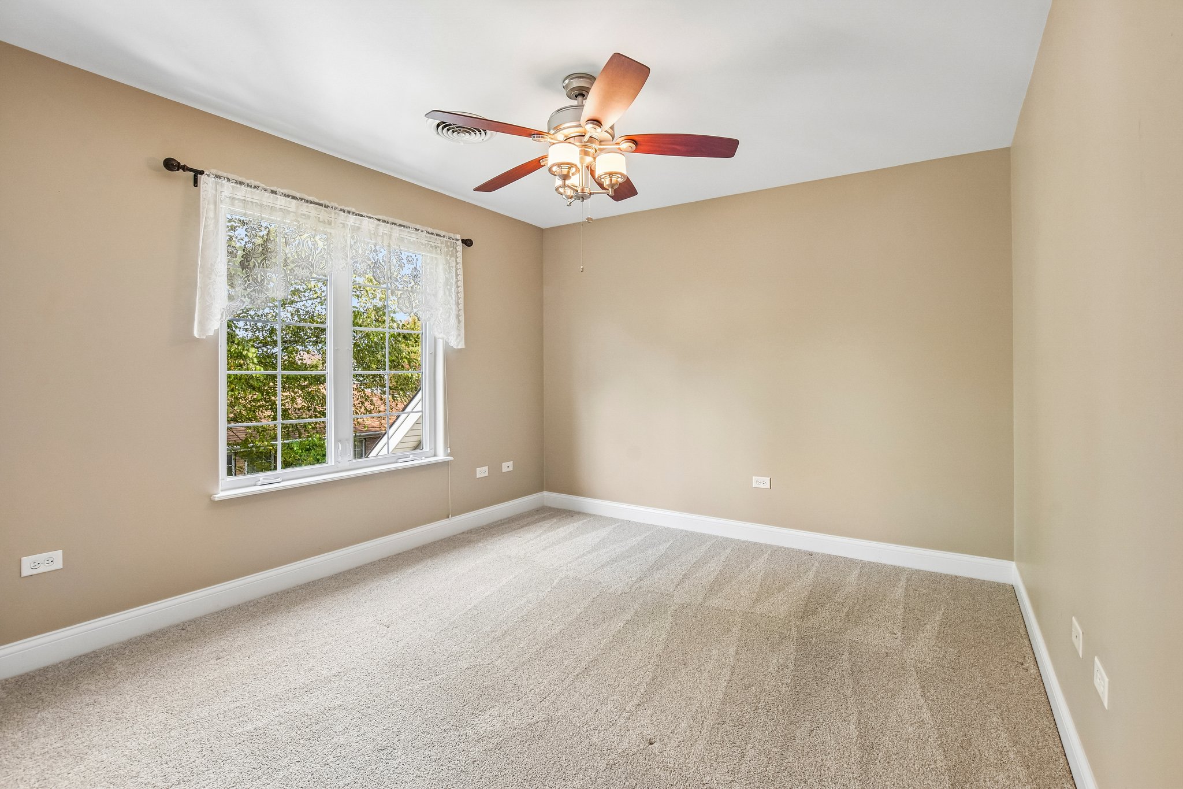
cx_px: 592
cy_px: 394
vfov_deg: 77.3
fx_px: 493
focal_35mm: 15
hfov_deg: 100.4
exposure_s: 1/40
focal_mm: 10
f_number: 8
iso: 400
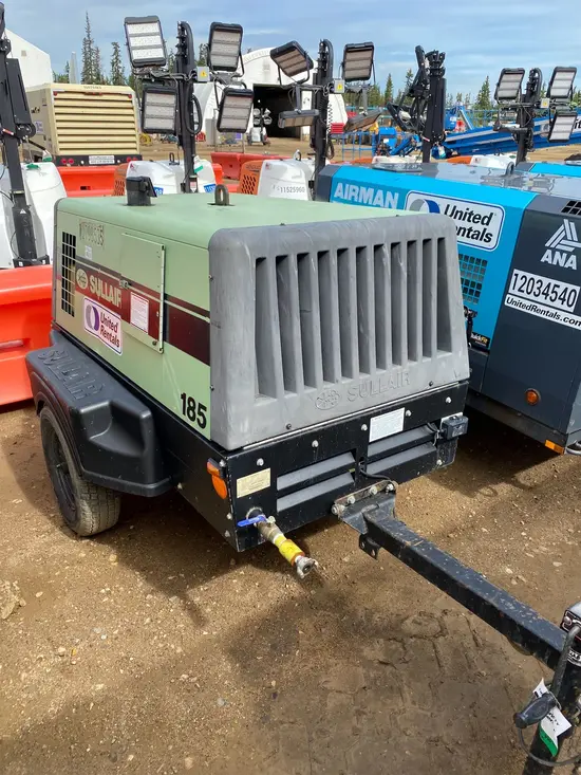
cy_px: 388
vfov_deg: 67.3
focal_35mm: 26
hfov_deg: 53.1
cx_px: 290
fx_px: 582
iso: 32
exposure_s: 1/1565
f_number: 1.8
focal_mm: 4.25
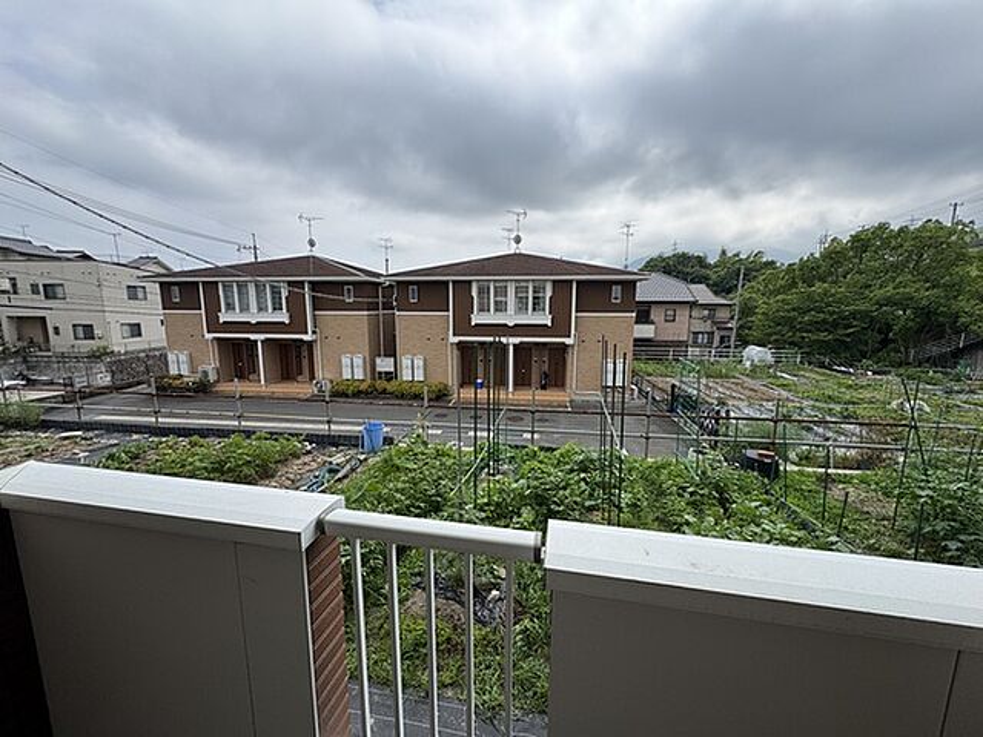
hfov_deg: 102.1
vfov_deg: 85.7
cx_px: 492
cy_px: 368
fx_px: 398
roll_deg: -0.2
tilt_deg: -8.8
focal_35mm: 14
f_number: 2.2
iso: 50
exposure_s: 1/1160
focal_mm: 2.22
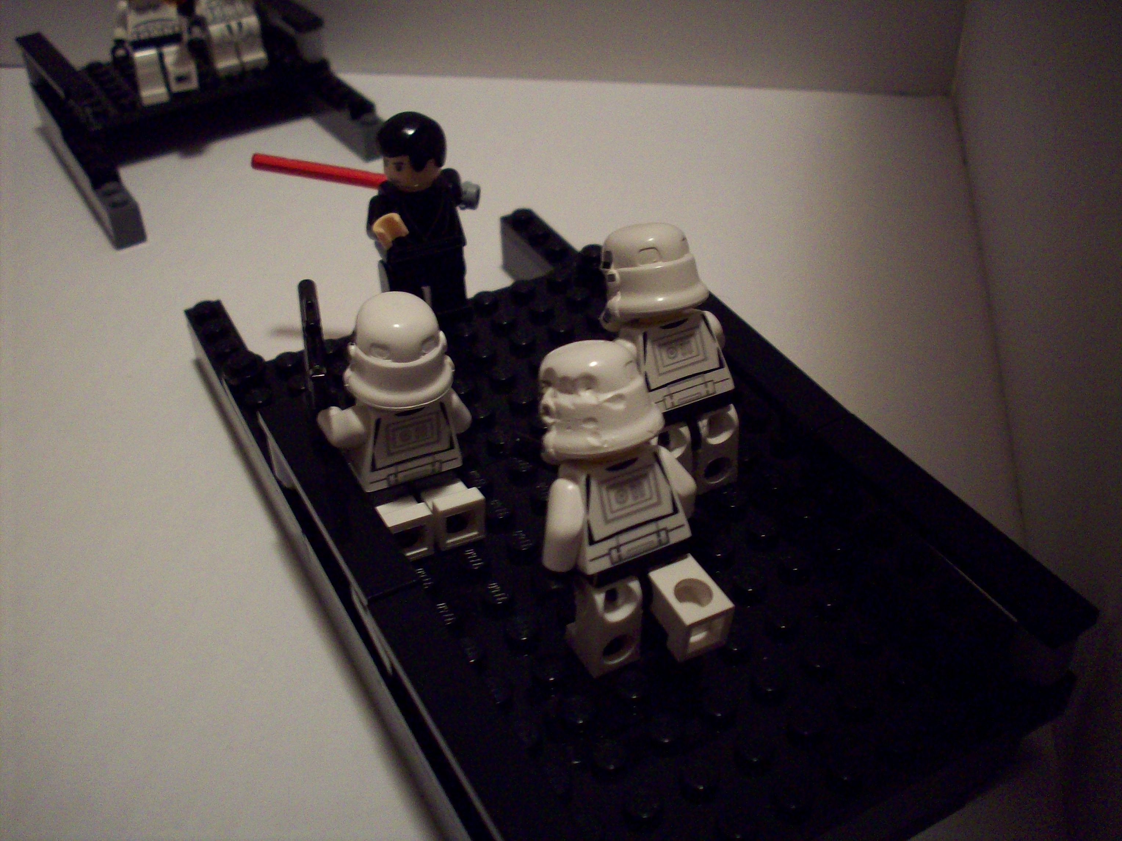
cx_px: 561
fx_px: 1199
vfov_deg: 38.7
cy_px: 420
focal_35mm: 37
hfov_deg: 50.1
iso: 200
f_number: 2.8
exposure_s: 1/8
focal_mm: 6.2
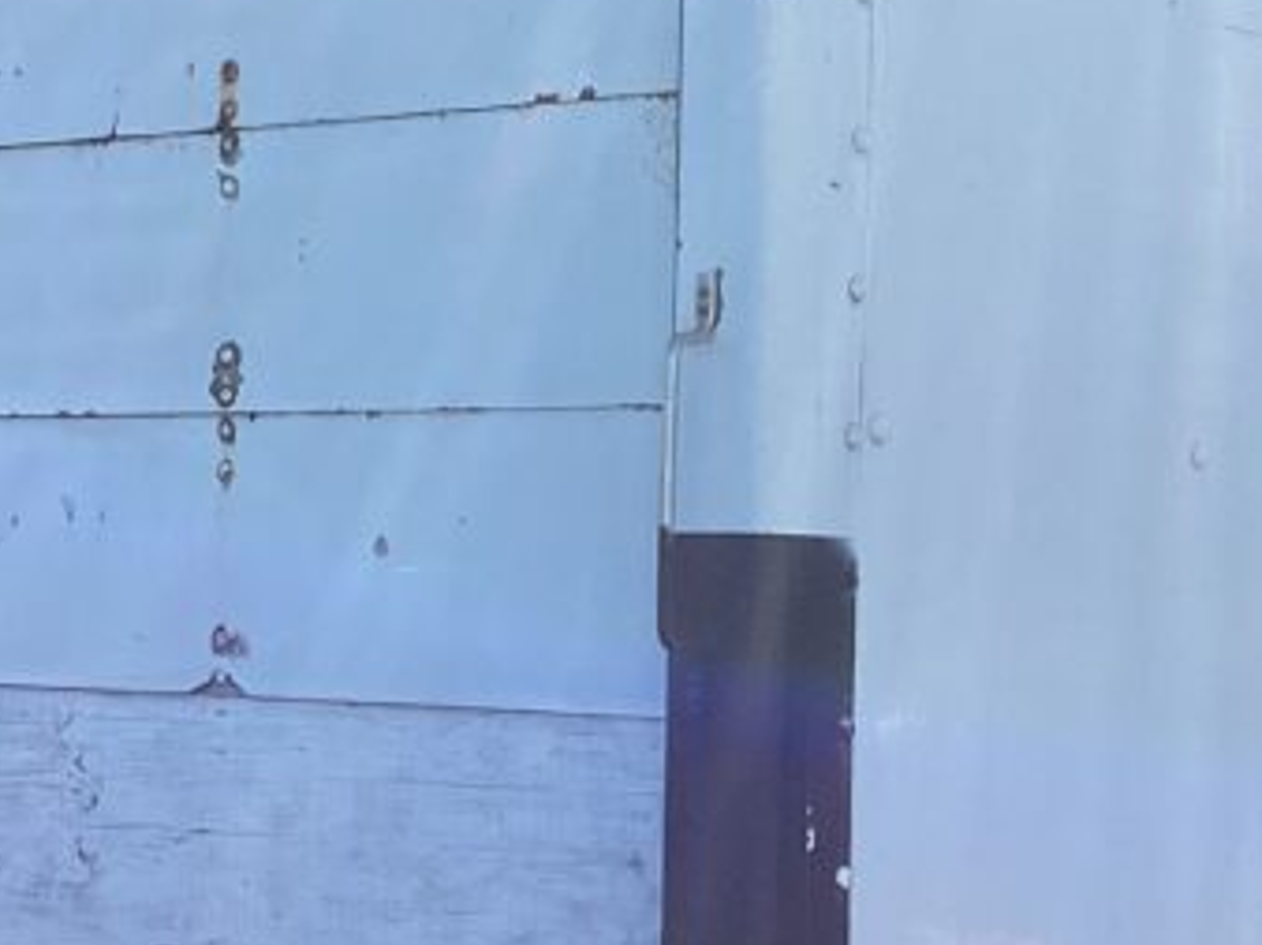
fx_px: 3425
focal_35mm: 94
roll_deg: -0.8
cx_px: 717
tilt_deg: +0.0
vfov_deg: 15.7
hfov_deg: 20.9
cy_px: 661
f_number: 2.4
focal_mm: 3.3
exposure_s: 1/876
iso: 25
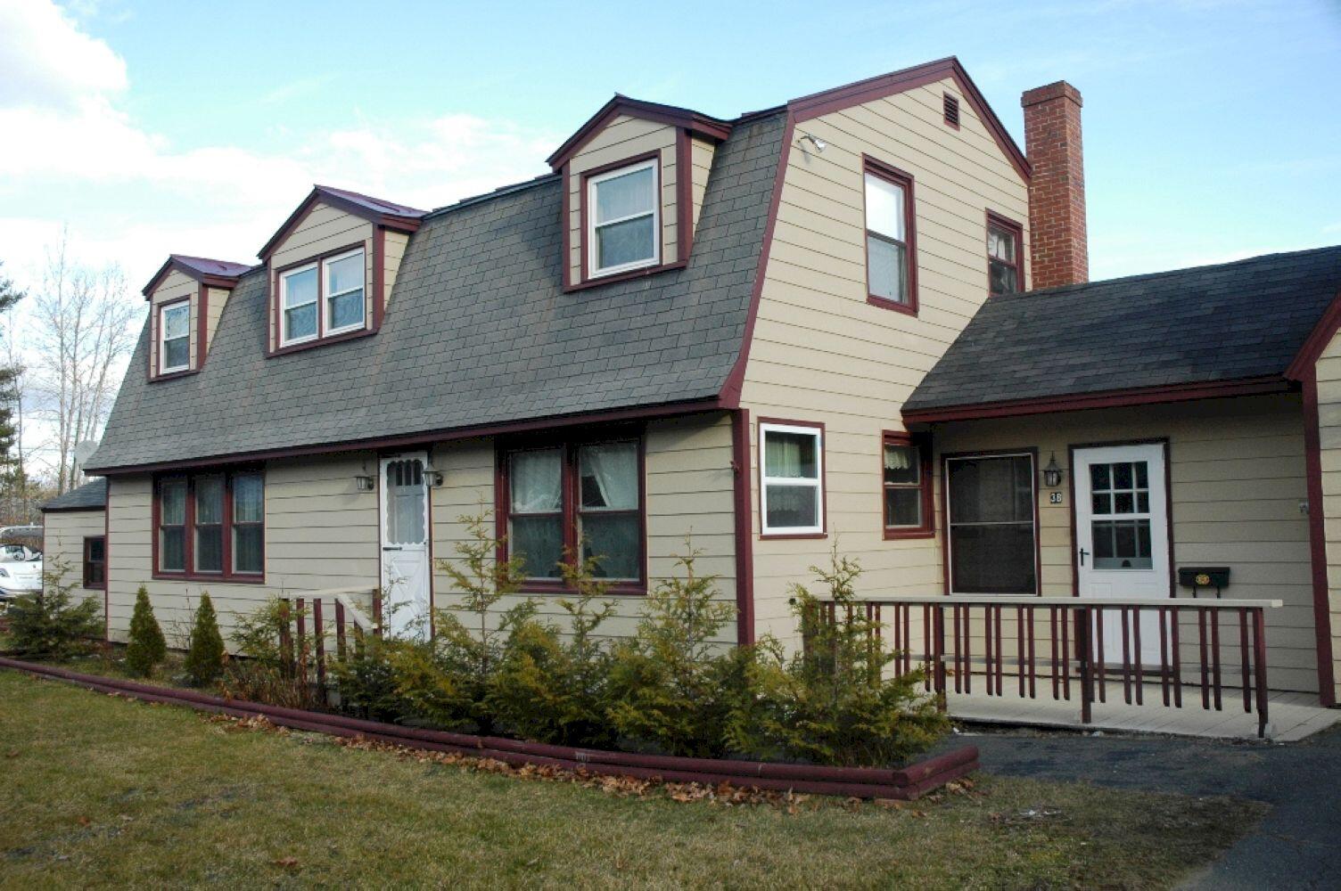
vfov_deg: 39.9
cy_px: 446
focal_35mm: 33
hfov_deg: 57.3
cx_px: 670
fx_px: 1228
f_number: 7.1
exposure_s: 1/250
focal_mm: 22
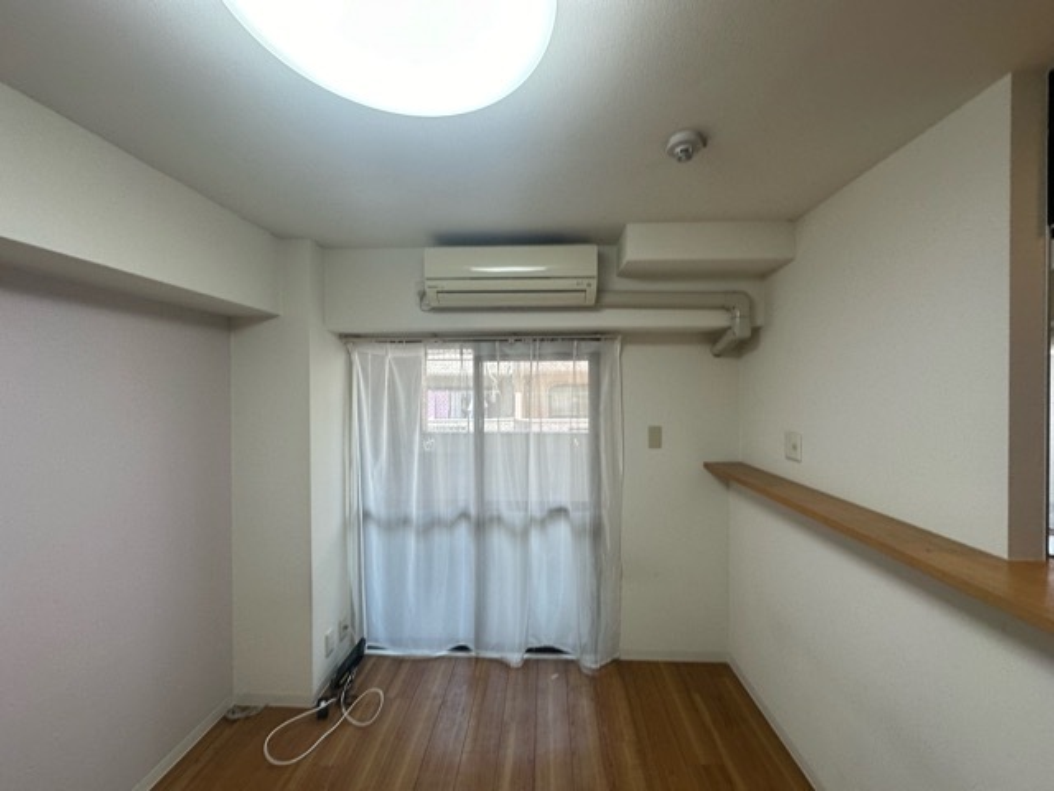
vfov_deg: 85.7
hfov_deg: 102.1
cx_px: 527
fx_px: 426
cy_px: 396
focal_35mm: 14
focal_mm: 2.22
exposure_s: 1/120
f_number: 2.2
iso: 80
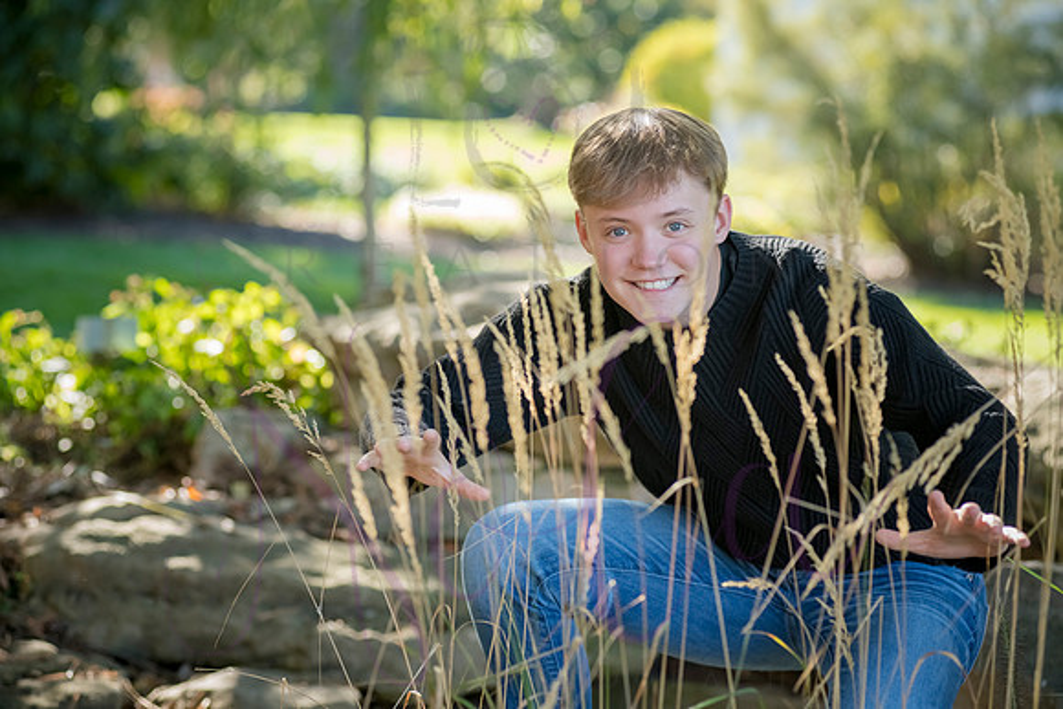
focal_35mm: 105
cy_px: 354
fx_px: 3101
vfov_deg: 13.0
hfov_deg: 19.5
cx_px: 532
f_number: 4
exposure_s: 1/640
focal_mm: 105
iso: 800
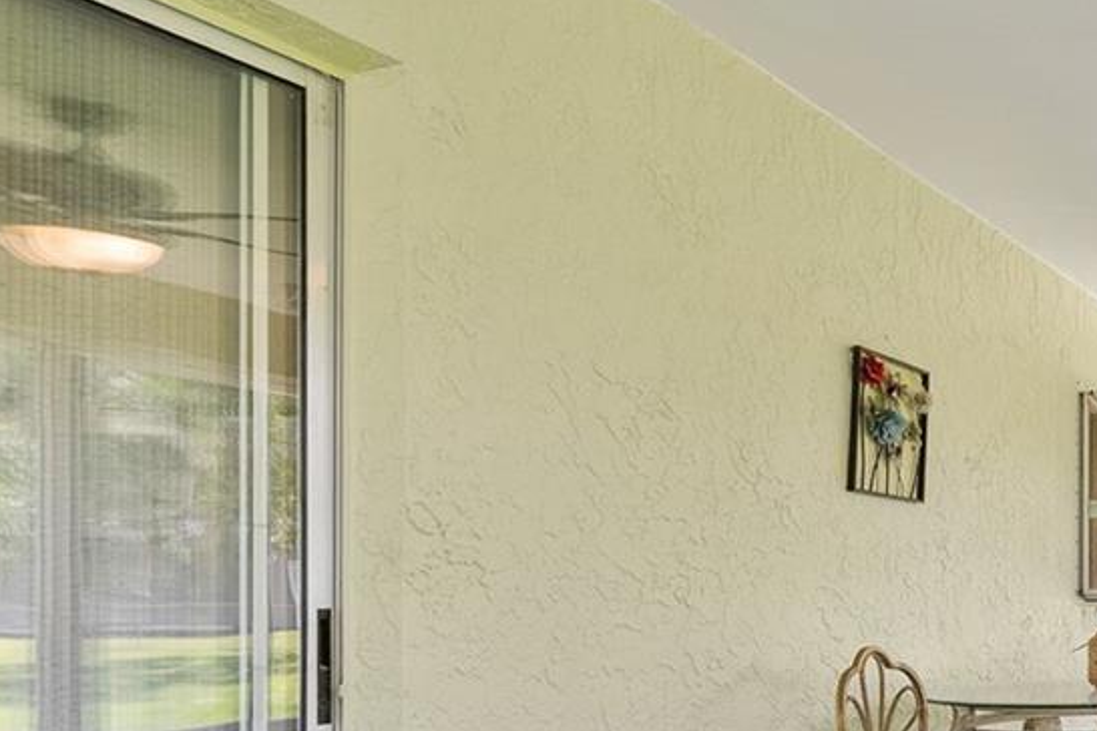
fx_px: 1249
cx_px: 1557
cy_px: 582
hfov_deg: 31.0
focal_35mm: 41
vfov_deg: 31.8
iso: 320
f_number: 8
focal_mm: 14
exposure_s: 1/50
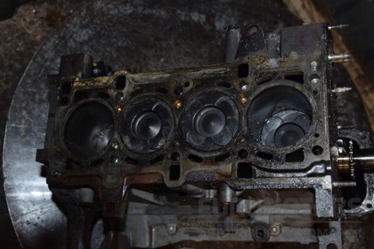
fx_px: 499
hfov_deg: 41.1
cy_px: 124
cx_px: 187
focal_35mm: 48
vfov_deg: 28.1
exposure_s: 1/60
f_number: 5
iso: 800
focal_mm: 32
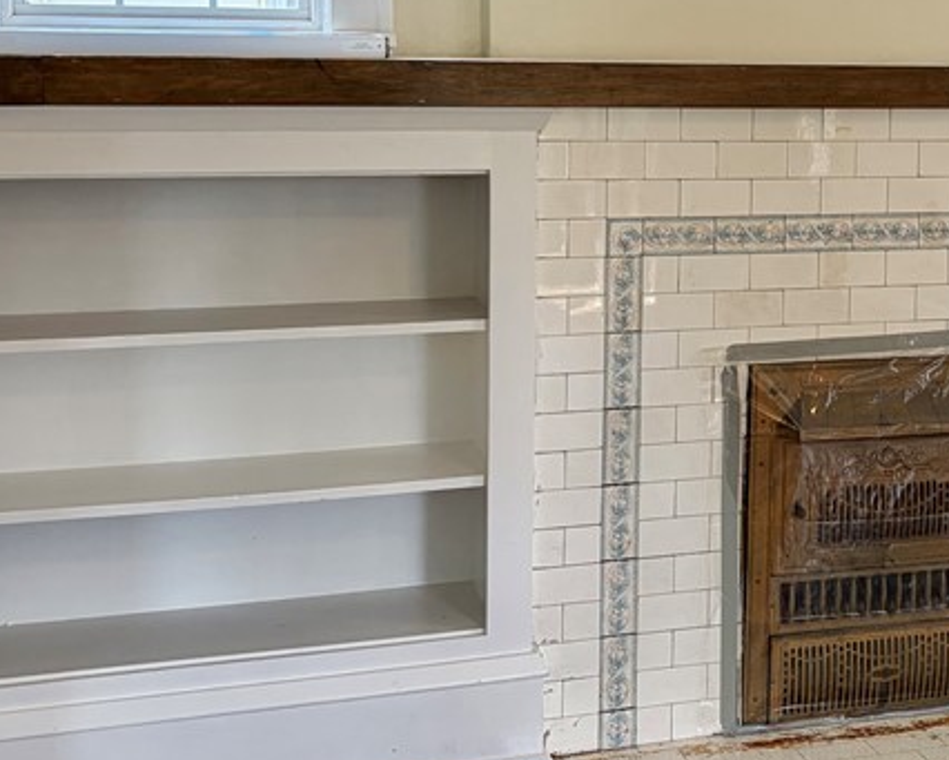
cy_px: 183
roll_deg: -1.2
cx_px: 766
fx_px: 1714
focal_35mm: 61
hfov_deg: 30.2
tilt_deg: -5.0
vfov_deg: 24.7
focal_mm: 5.96
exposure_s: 1/187
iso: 100
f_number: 1.6
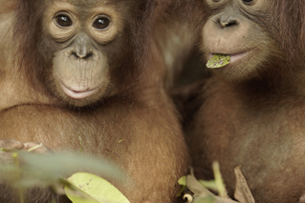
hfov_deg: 7.7
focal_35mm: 267
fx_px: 2263
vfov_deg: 5.1
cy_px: 32
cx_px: 182
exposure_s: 1/250
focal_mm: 142
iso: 320
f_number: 3.5
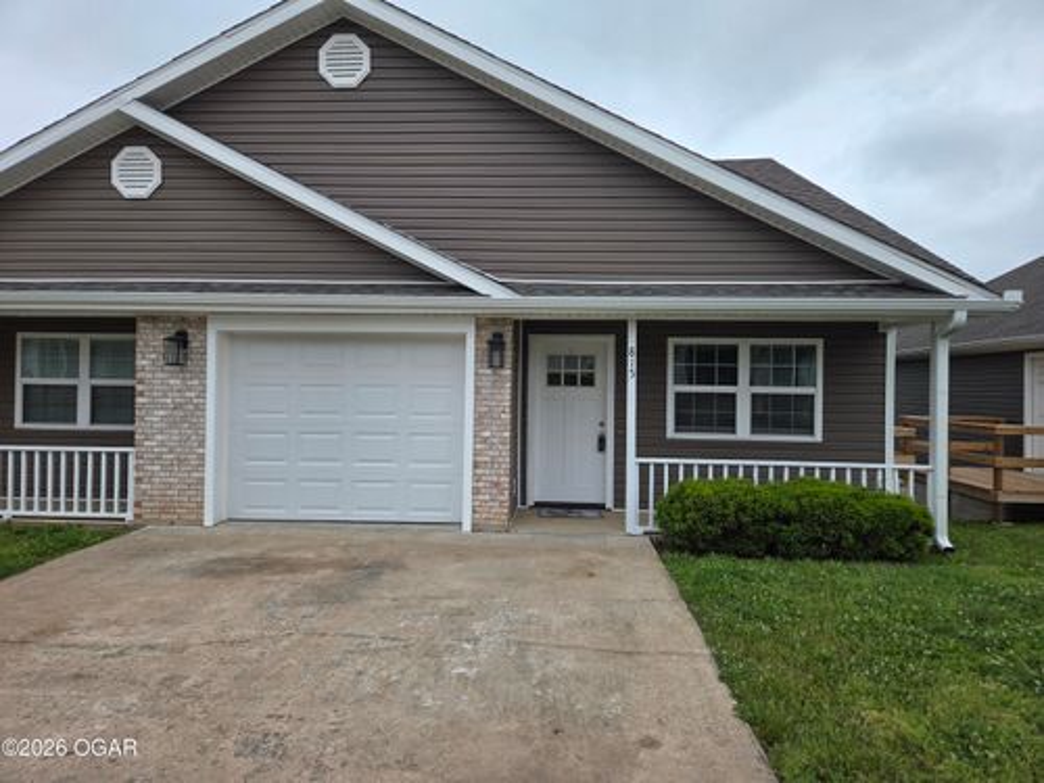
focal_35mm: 23
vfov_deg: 58.9
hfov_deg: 73.9
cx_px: 522
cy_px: 392
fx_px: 694
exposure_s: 1/1742
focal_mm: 5.4
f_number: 1.8
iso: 80
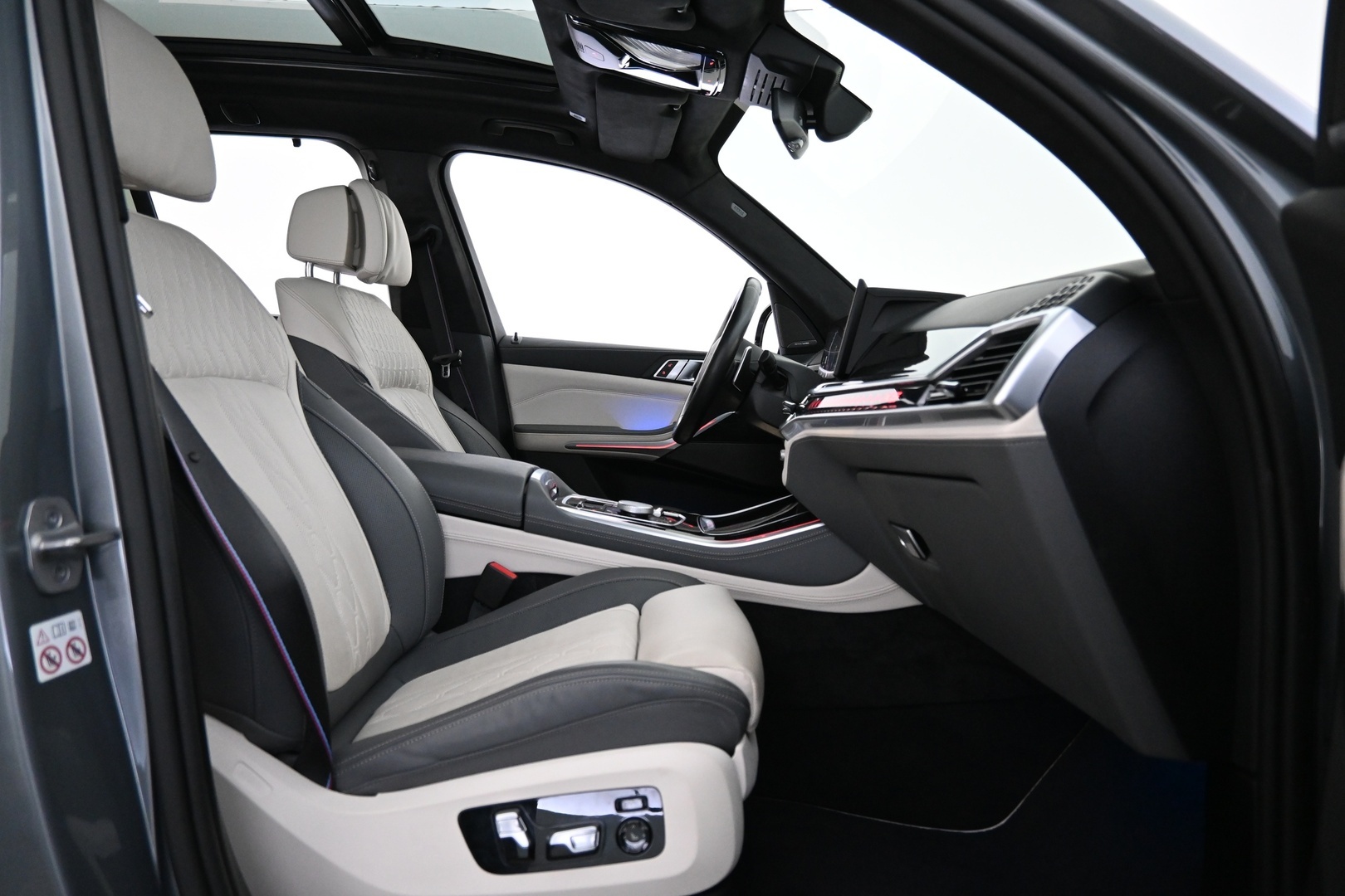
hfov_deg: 73.7
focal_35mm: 24
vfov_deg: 53.1
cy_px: 448
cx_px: 672
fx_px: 897
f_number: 3.5
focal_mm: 16
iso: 2500
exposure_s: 1/25
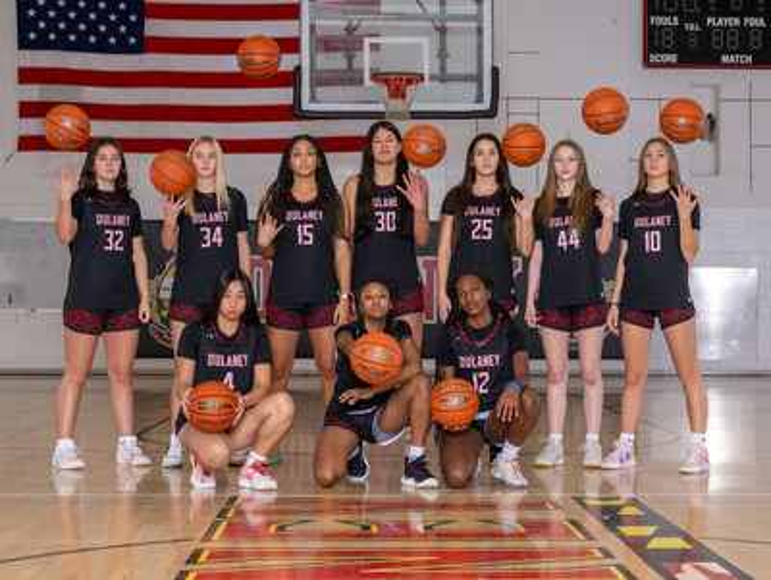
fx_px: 1693
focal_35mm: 76
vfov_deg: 19.4
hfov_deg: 25.6
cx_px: 409
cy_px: 290
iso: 200
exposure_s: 1/100
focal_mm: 70
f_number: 5
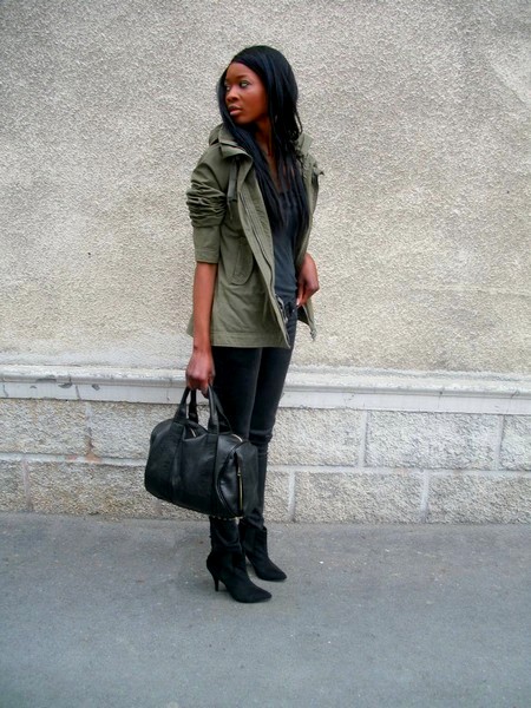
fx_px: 716
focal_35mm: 35
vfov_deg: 52.6
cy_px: 354
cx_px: 266
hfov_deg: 40.7
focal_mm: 6.3
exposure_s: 1/125
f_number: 3.1
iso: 80
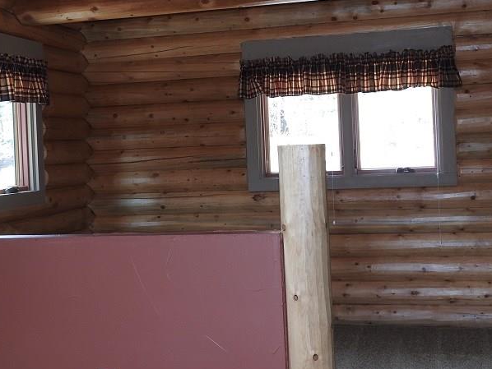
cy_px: 152
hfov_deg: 35.5
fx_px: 768
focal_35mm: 54
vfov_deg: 27.0
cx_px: 237
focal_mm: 6.3
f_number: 3.8
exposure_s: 1/30
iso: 100
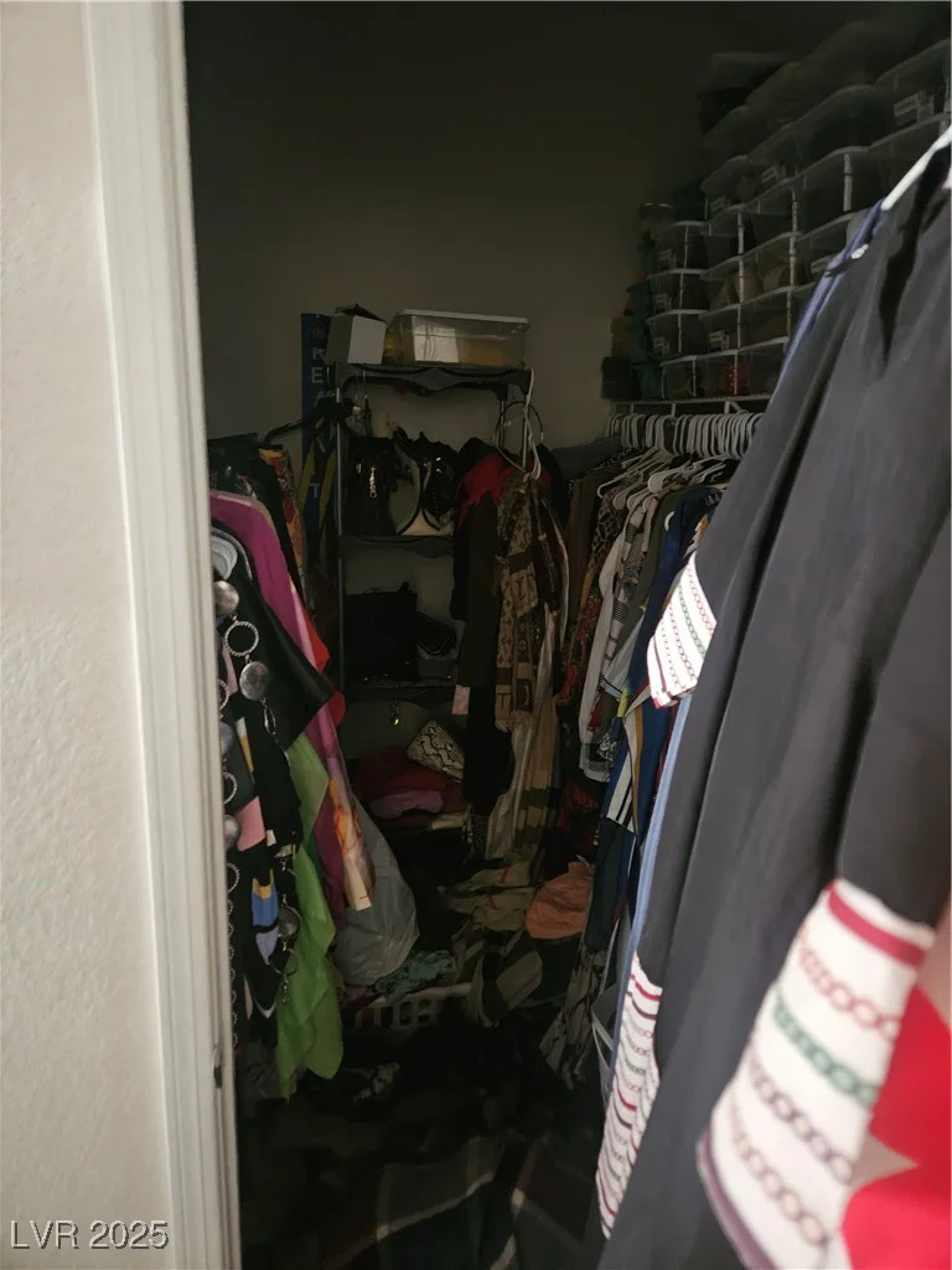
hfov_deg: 58.9
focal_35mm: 23
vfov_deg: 73.9
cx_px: 476
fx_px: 843
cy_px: 635
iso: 1600
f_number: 1.8
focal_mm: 5.4
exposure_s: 1/15
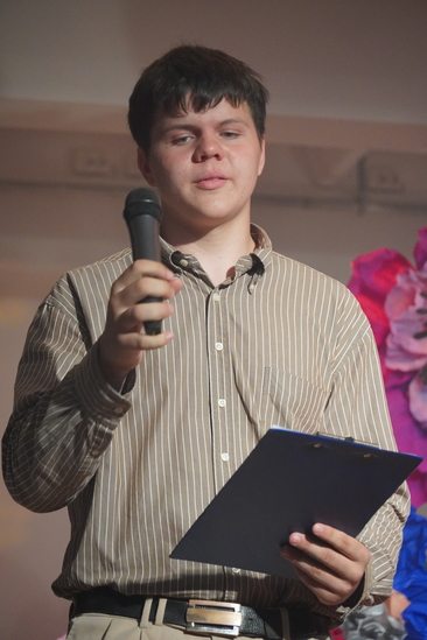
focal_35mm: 202
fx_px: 3603
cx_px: 214
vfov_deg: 10.2
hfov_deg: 6.8
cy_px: 320
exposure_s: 1/250
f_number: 5.6
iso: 4000
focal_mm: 135
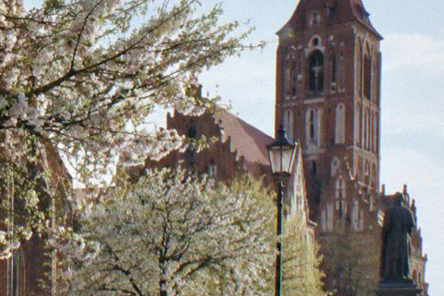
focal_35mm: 102
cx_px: 112
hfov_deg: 19.9
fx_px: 1258
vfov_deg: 13.3
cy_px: 252
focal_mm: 49
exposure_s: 1/800
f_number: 5
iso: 320
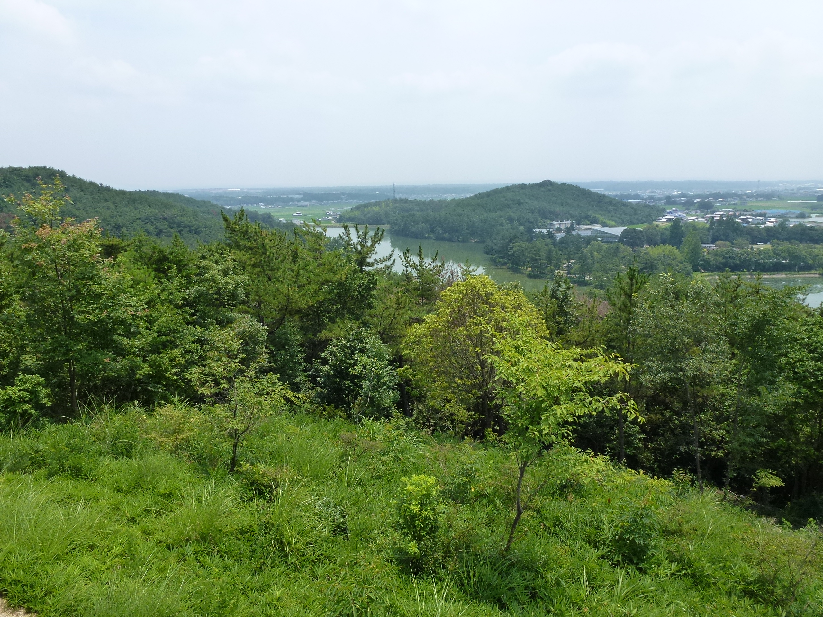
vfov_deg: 56.8
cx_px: 412
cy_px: 308
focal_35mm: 24
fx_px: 571
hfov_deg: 71.6
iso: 160
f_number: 4
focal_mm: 4.3
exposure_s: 1/800
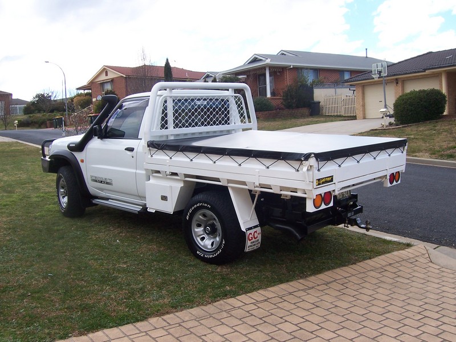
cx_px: 228
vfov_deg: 39.7
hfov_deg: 51.4
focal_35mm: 36
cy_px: 171
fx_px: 474
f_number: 4.8
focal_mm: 6
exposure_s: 1/250
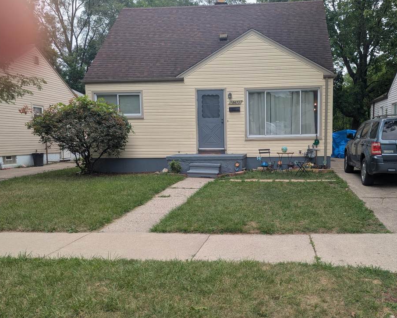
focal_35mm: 33
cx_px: 246
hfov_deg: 53.7
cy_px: 172
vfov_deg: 44.5
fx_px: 388
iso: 34
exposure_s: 1/674
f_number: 1.85
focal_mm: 6.81
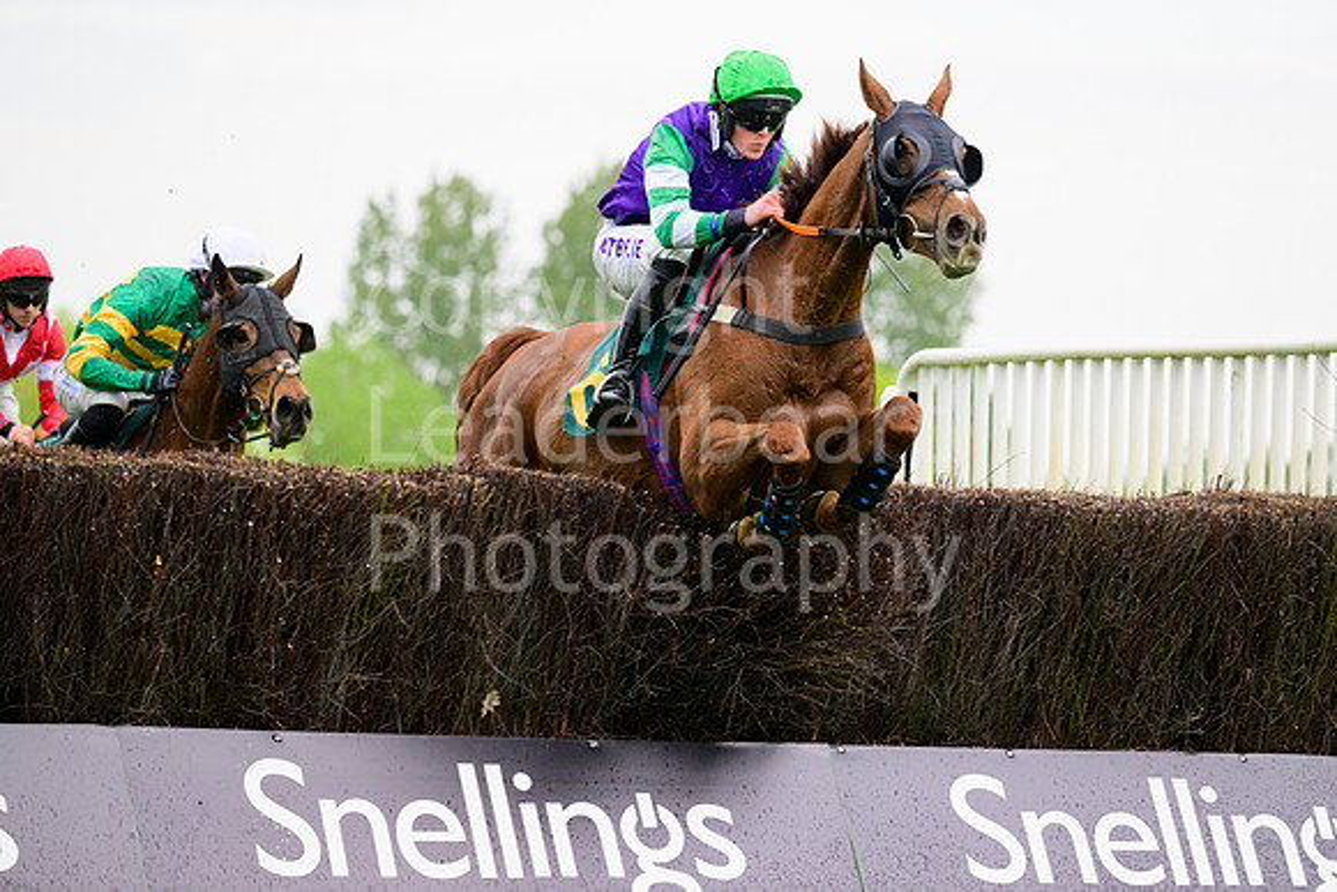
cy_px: 446
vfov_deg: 5.5
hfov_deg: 8.2
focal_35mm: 250
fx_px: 9286
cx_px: 668
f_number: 5.6
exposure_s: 1/1600
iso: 1600
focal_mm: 250
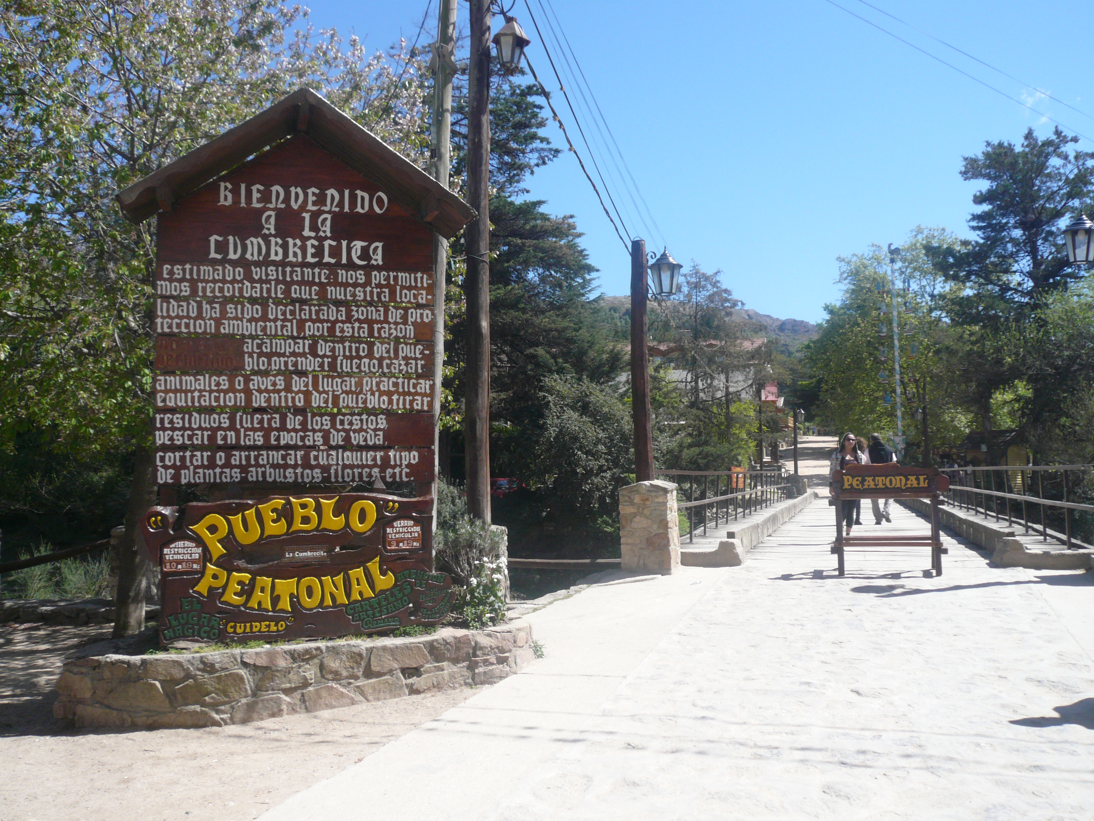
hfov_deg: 56.8
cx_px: 547
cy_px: 410
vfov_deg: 44.2
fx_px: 1011
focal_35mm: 32
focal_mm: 5.2
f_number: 9
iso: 100
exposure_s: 1/160
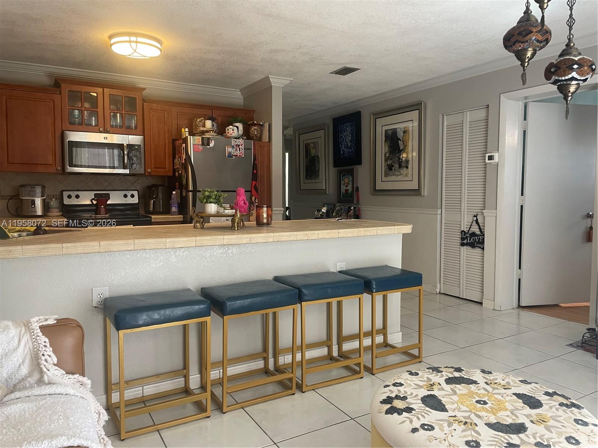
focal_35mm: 26
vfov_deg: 53.1
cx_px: 299
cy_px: 224
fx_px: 449
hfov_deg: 67.3
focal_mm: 4.2
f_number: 1.6
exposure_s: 1/60
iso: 200
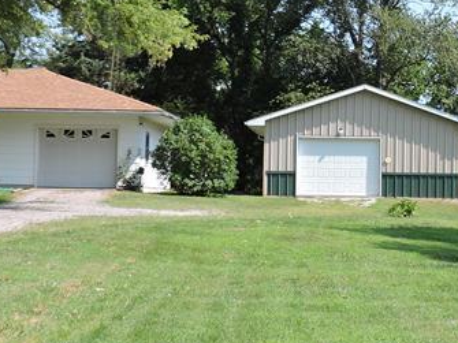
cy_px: 143
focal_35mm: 101
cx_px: 463
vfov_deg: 14.6
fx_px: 1336
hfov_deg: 18.9
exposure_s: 1/640
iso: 100
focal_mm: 5.9
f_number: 3.2
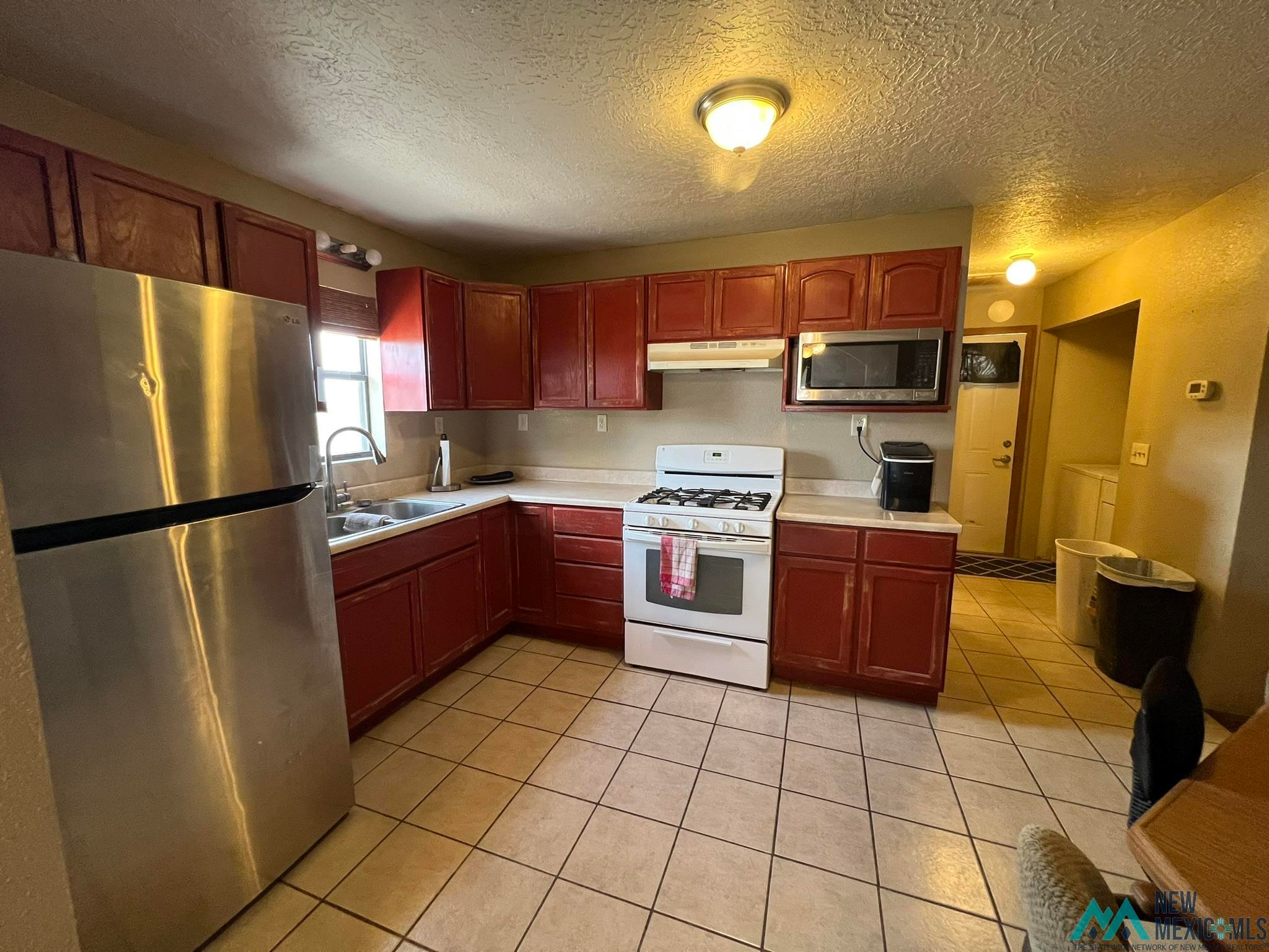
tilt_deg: -7.9
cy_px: 476
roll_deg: +0.8
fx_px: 477
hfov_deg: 106.2
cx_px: 634
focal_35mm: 13
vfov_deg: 89.9
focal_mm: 1.57
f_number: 1.8
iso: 400
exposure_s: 1/60
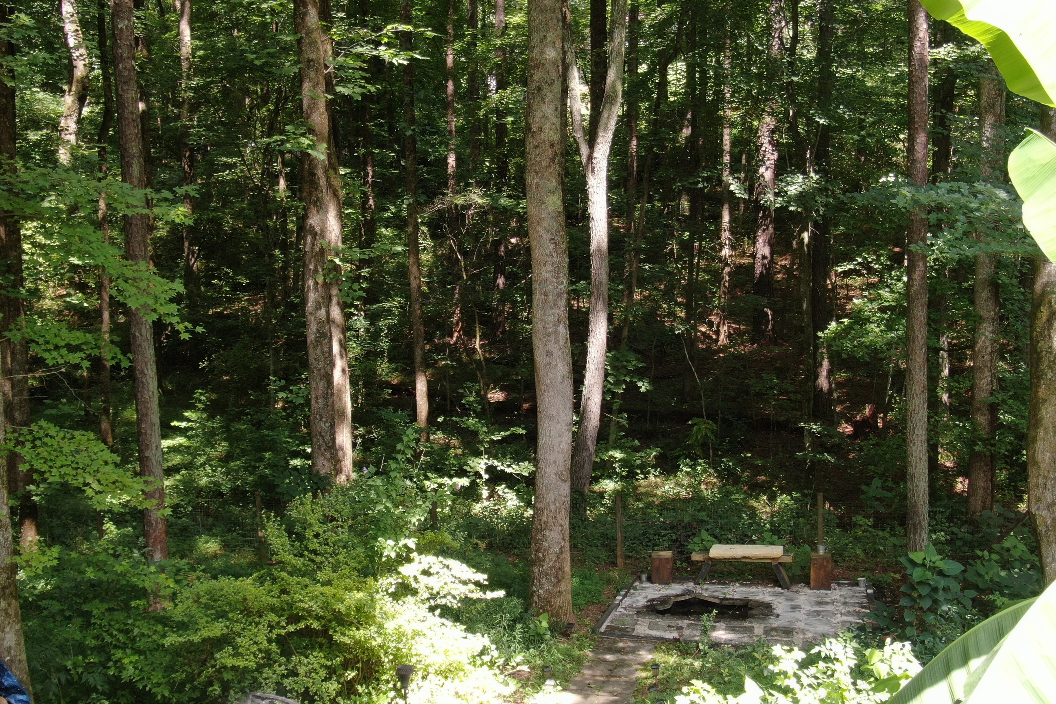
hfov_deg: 41.1
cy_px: 416
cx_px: 500
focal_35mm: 48
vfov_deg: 28.0
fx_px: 1408
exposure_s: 1/50
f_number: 3.4
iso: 100
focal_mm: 6.77
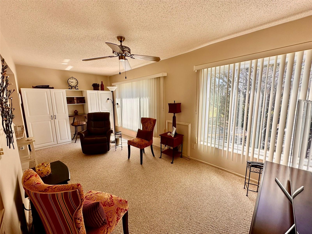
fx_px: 126
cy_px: 117
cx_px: 156
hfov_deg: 102.1
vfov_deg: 85.7
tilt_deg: -8.1
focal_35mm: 14
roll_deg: +0.4
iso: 40
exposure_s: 1/291
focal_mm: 2.22
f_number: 2.2
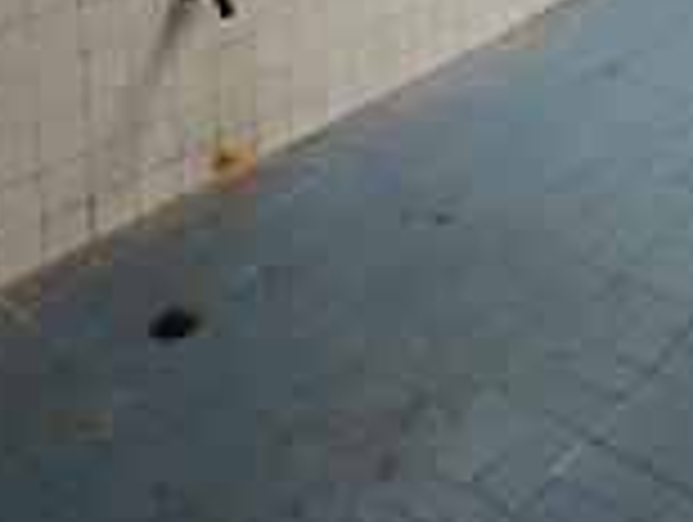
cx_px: 544
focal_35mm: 54
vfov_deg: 22.7
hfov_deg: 34.5
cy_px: -238
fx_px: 1083
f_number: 2.2
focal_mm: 1.74
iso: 250
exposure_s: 1/24
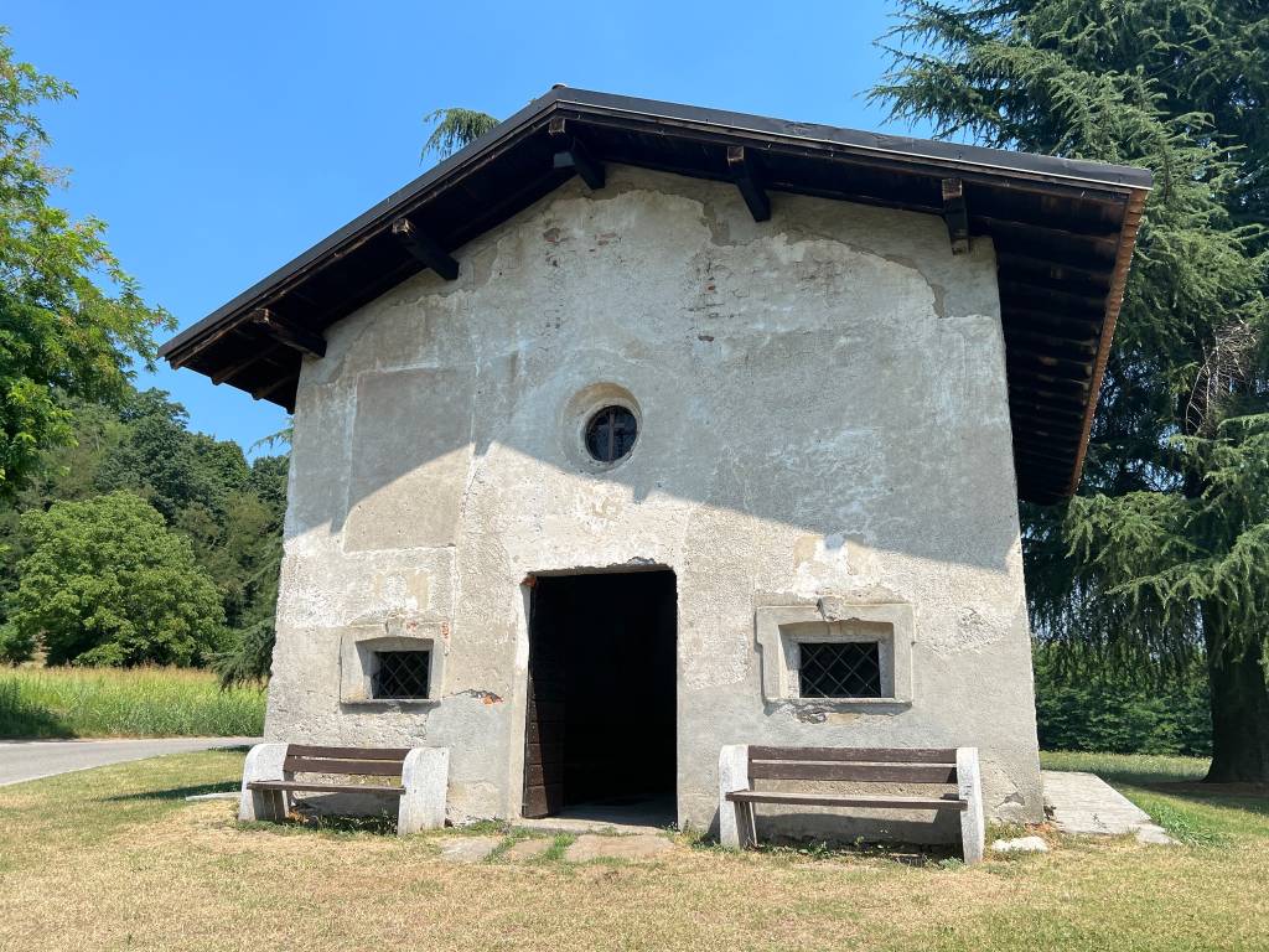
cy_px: 476
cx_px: 634
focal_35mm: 26
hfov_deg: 67.3
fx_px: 953
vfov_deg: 53.1
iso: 50
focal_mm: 5.7
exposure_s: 1/3571
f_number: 1.5
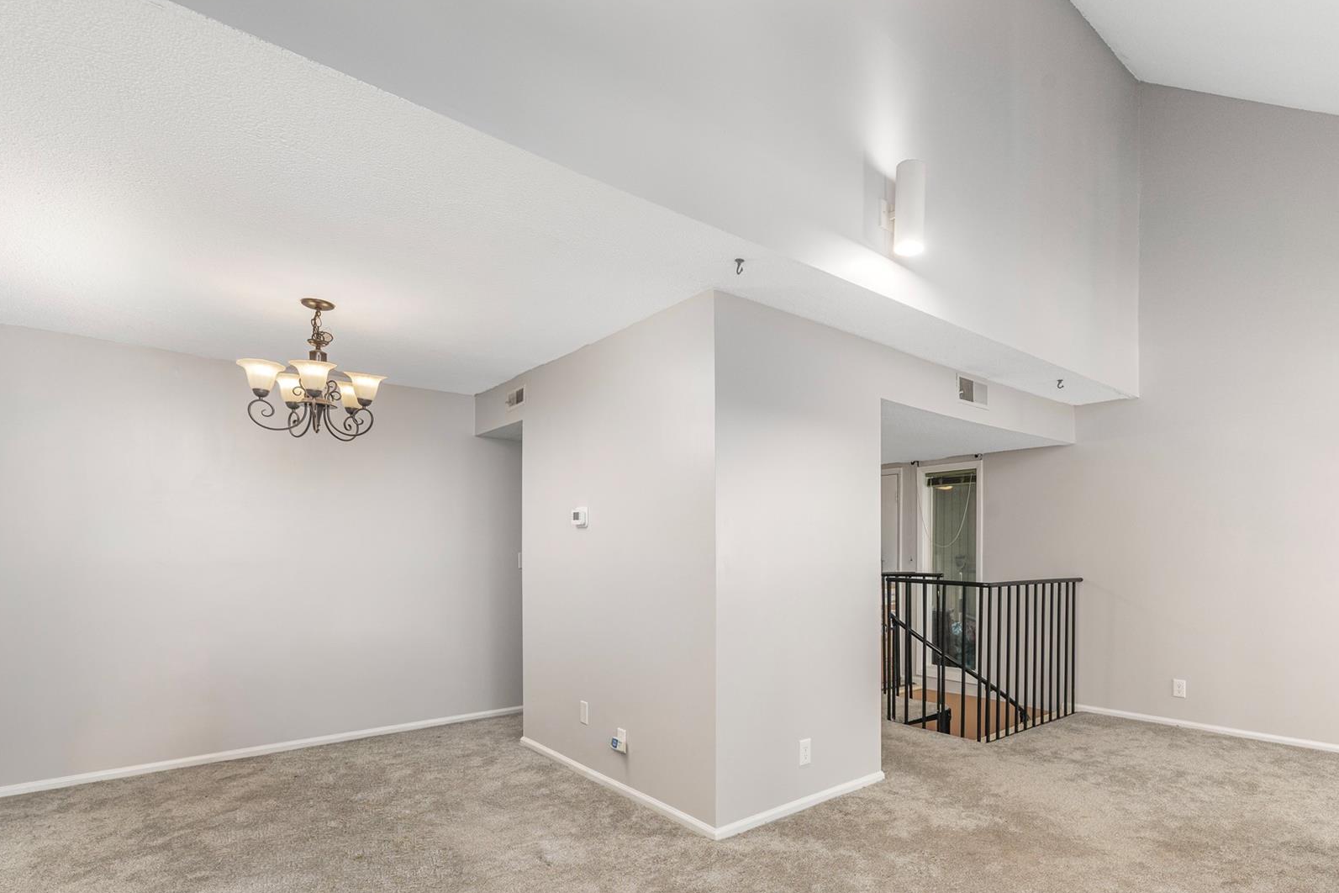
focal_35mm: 18
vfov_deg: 66.5
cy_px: 550
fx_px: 669
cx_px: 774
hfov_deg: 89.3
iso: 320
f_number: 8
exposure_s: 1/80
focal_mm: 14
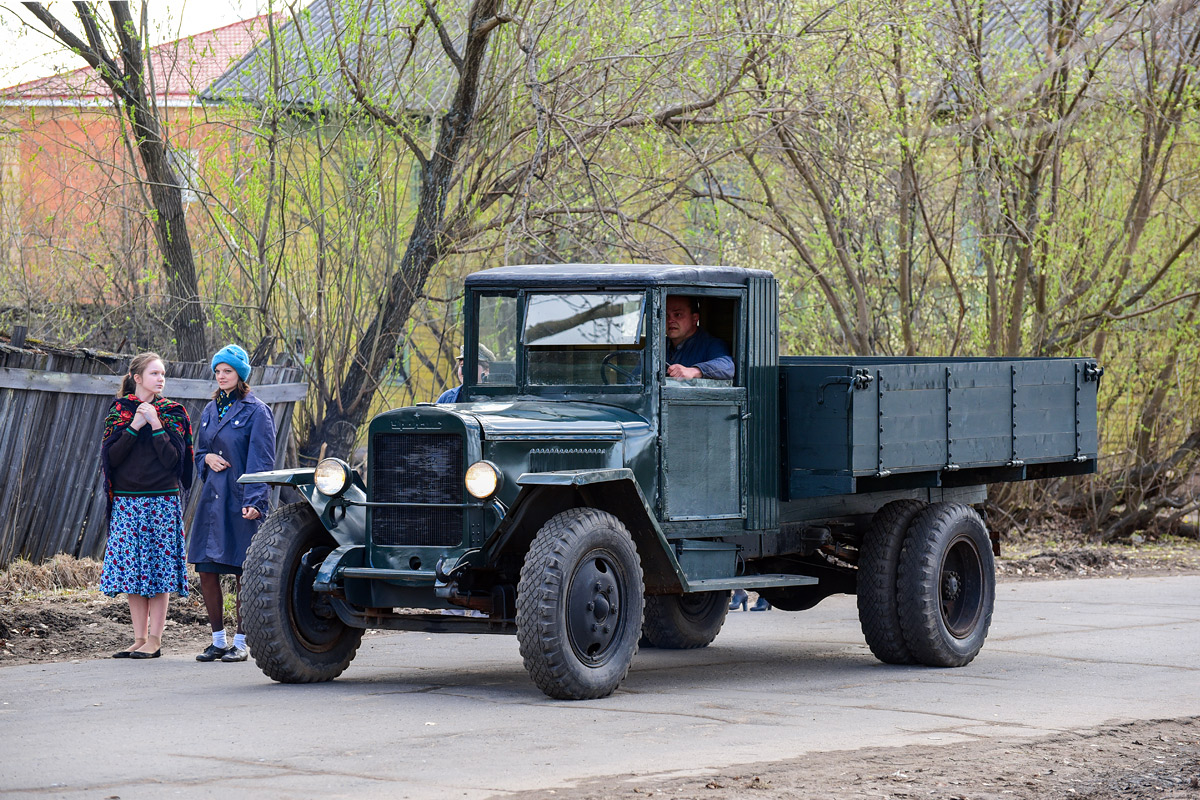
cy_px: 400
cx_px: 600
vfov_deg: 11.0
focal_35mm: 125
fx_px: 4166
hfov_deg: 16.4
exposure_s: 1/640
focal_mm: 125
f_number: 6.3
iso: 1000
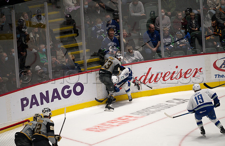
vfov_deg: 4.7
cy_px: 73
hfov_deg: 7.2
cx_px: 113
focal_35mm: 287
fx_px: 1779
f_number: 4
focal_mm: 280
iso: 2500
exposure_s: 1/800
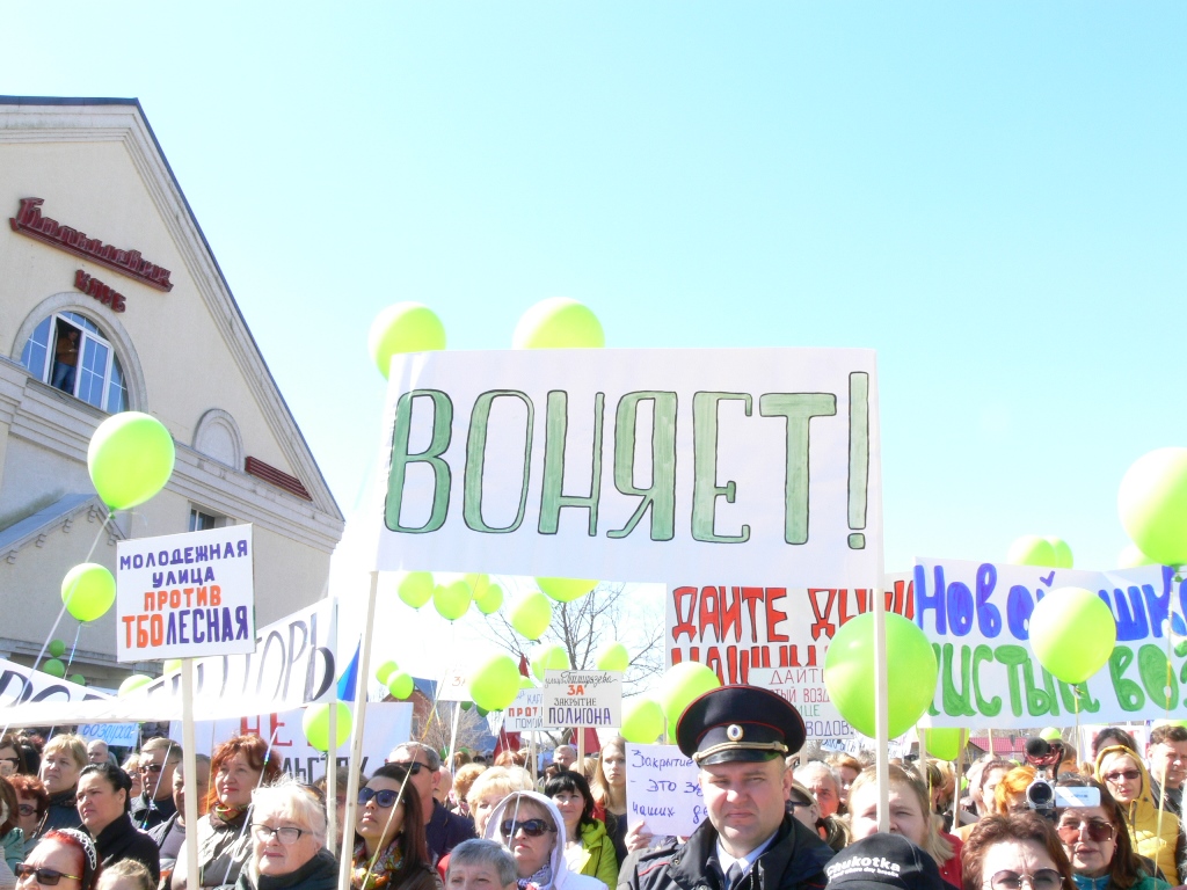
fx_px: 1200
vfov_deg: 40.7
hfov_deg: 52.6
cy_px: 445
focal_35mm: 35
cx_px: 594
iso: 80
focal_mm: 7.4
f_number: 11
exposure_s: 1/30
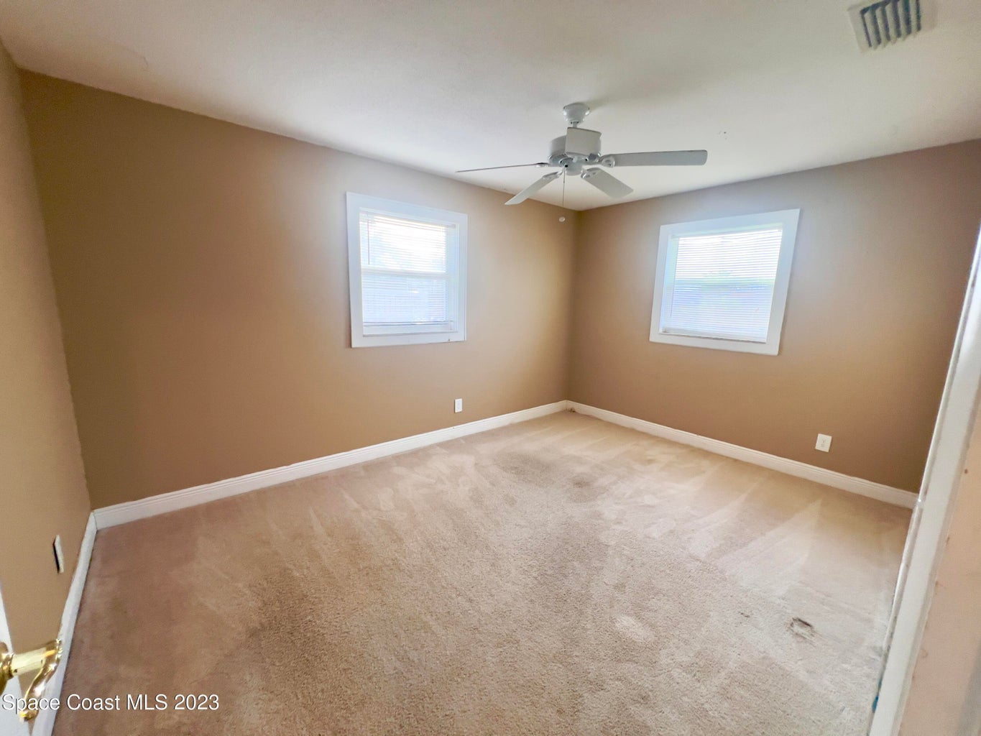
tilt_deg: -10.9
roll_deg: -1.1
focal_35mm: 13
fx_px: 368
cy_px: 368
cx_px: 490
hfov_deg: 106.2
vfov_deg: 89.9
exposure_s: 1/91
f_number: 1.8
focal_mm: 1.57
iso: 250
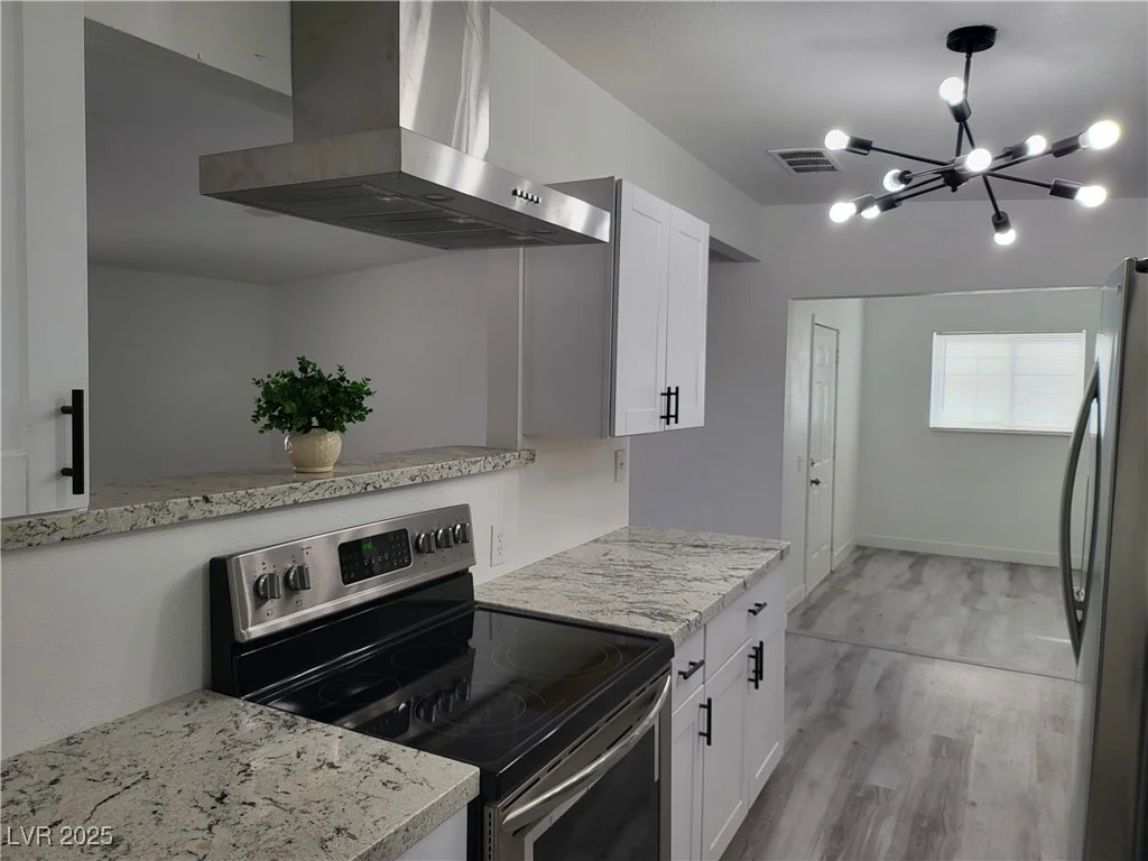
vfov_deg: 56.8
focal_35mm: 24
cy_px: 430
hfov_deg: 71.6
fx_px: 796
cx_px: 574
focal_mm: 5
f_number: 1.8
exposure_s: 1/120
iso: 80
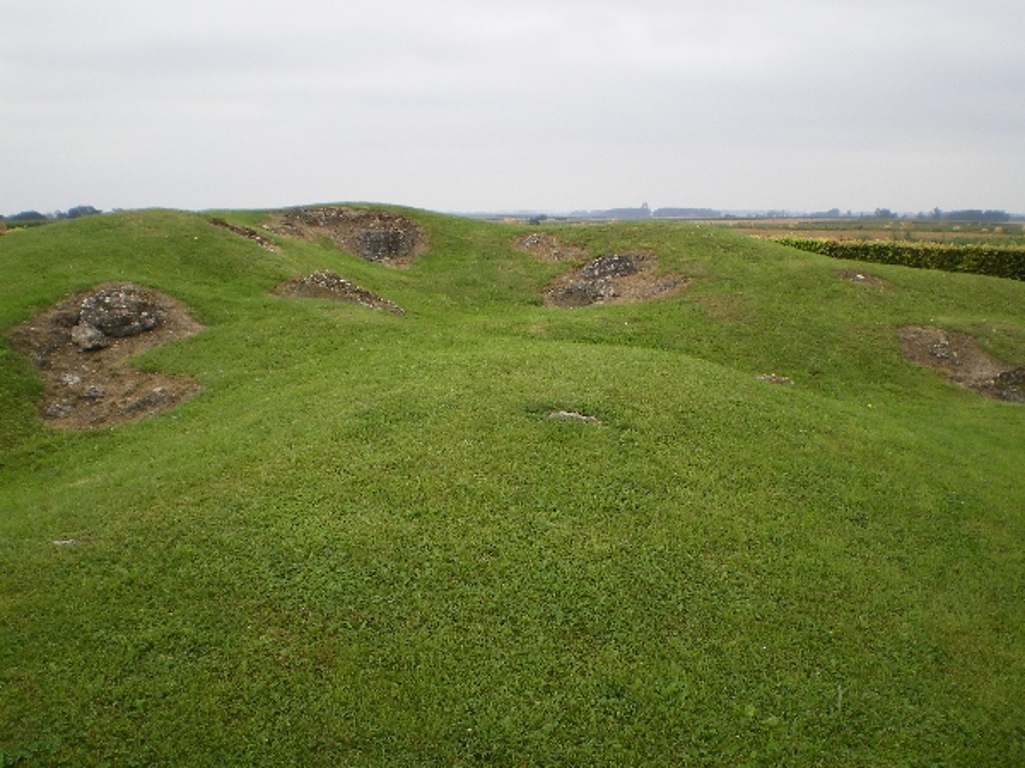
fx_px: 1125
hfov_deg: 49.0
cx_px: 512
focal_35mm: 38
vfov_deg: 37.7
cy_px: 384
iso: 64
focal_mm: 6.3
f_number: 4.6
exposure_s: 1/160
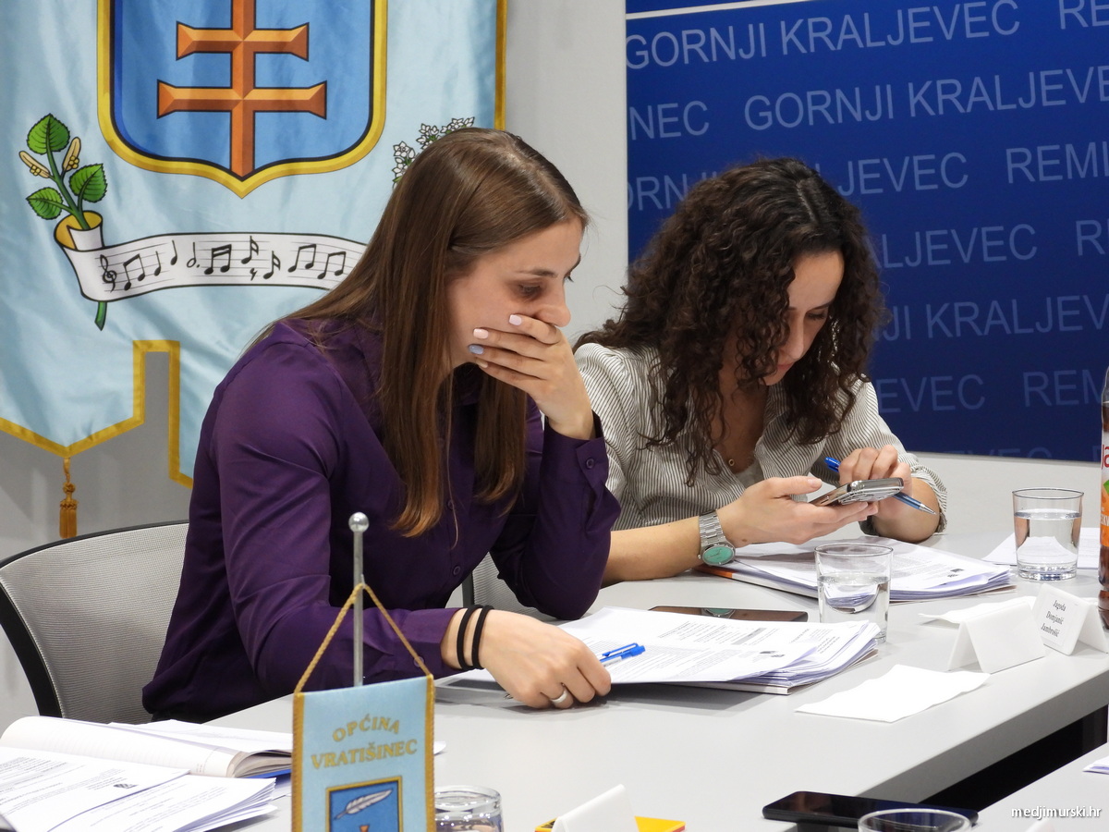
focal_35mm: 115
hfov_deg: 17.1
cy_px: 416
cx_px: 554
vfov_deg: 12.9
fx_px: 3684
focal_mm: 20.7
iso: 400
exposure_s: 1/40
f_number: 4
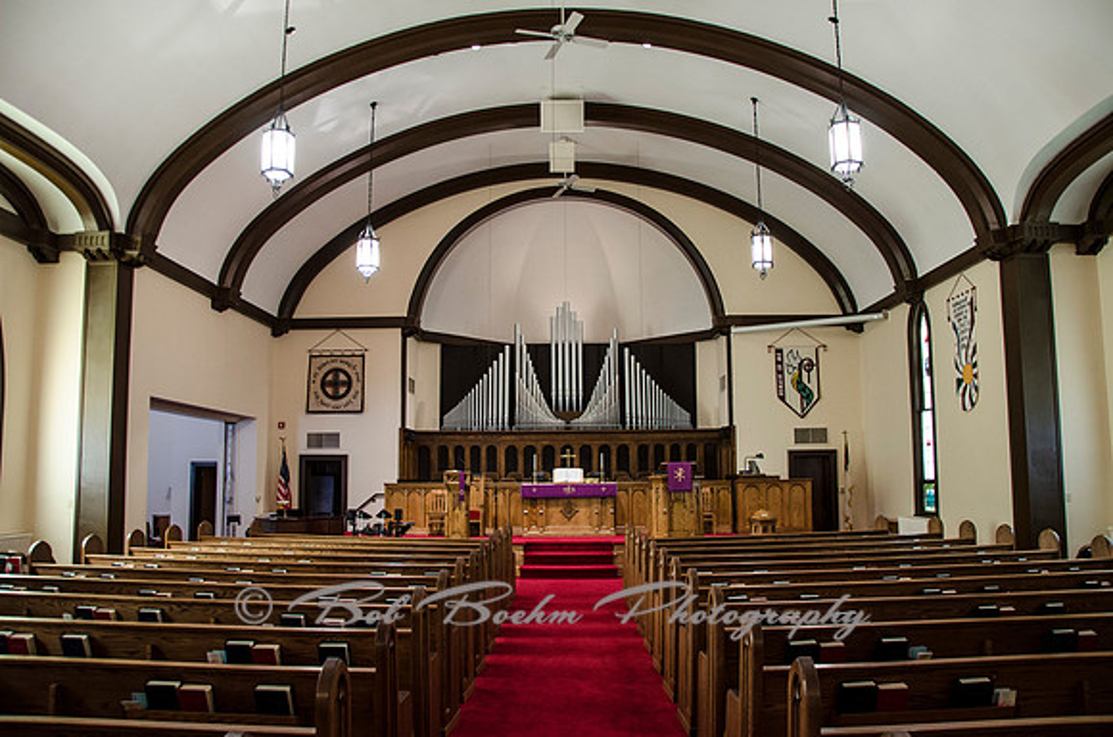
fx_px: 833
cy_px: 368
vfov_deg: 47.7
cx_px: 556
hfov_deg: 67.5
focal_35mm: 27
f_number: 3.5
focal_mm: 18
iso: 800
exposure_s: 1/50
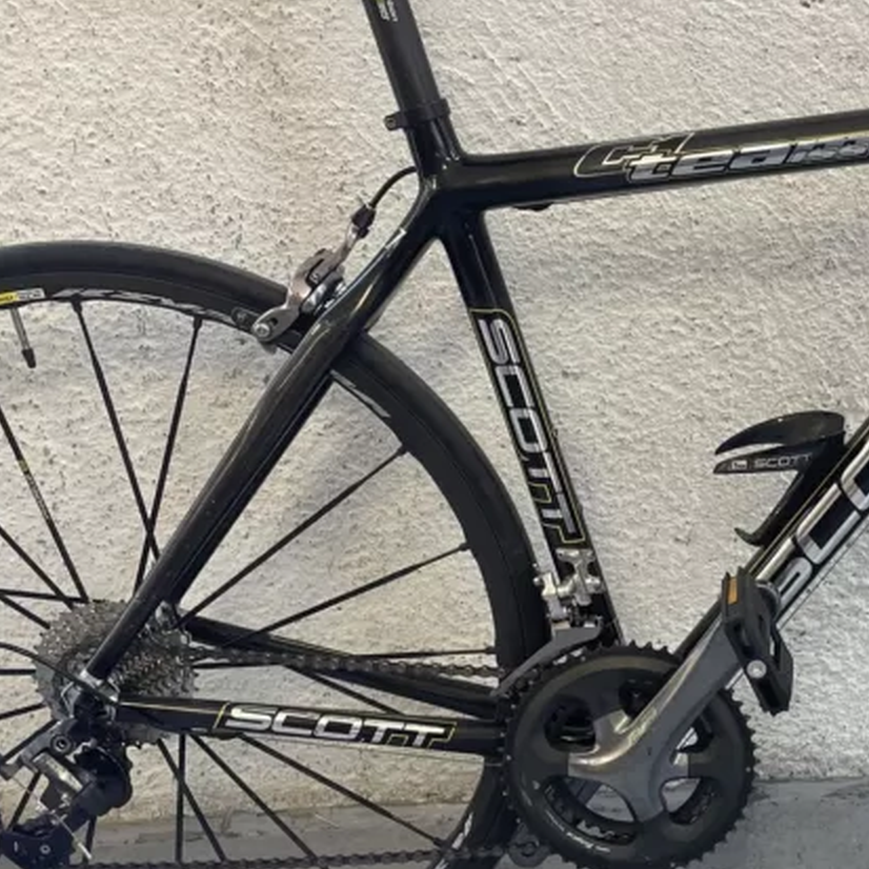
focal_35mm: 57
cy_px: 452
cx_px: 753
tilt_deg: -24.1
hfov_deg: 29.0
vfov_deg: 30.0
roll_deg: +1.7
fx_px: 1619
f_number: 1.6
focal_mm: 4.2
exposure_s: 1/100
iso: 100
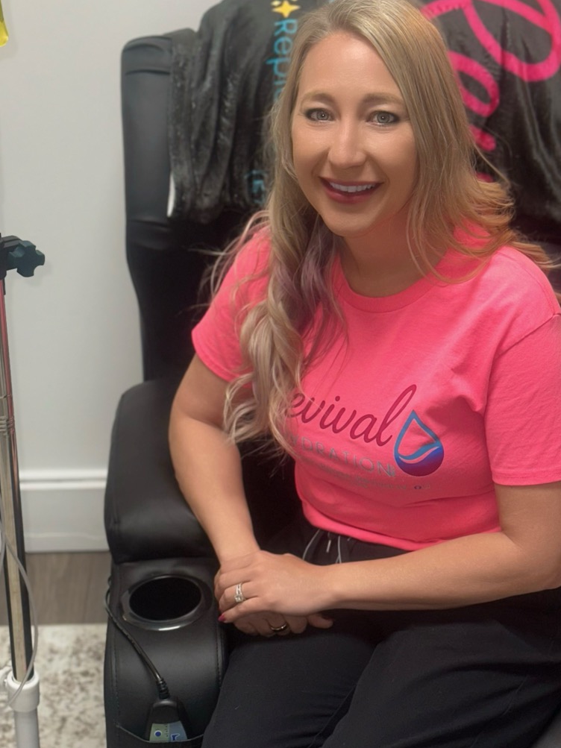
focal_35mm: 67
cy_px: 319
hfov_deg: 21.9
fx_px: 1448
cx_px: 272
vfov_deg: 28.9
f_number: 1.78
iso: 40
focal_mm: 6.86
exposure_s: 1/21
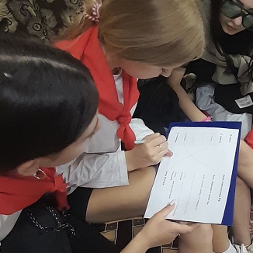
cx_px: 189
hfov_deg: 47.9
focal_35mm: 33
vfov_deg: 49.5
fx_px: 273
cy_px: 147
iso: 200
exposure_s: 1/25
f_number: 2.2
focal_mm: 1.13
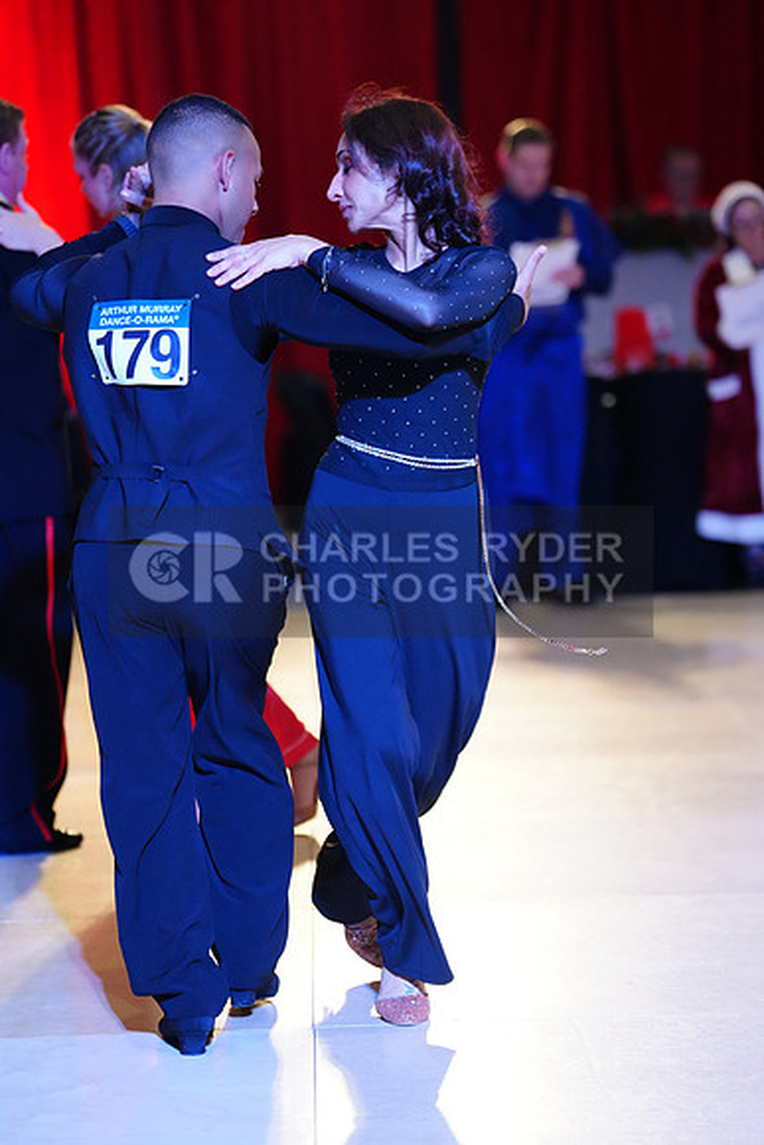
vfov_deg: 16.5
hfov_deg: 11.1
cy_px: 572
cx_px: 382
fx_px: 3945
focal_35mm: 124
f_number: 2.8
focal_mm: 124
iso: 5000
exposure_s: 1/500
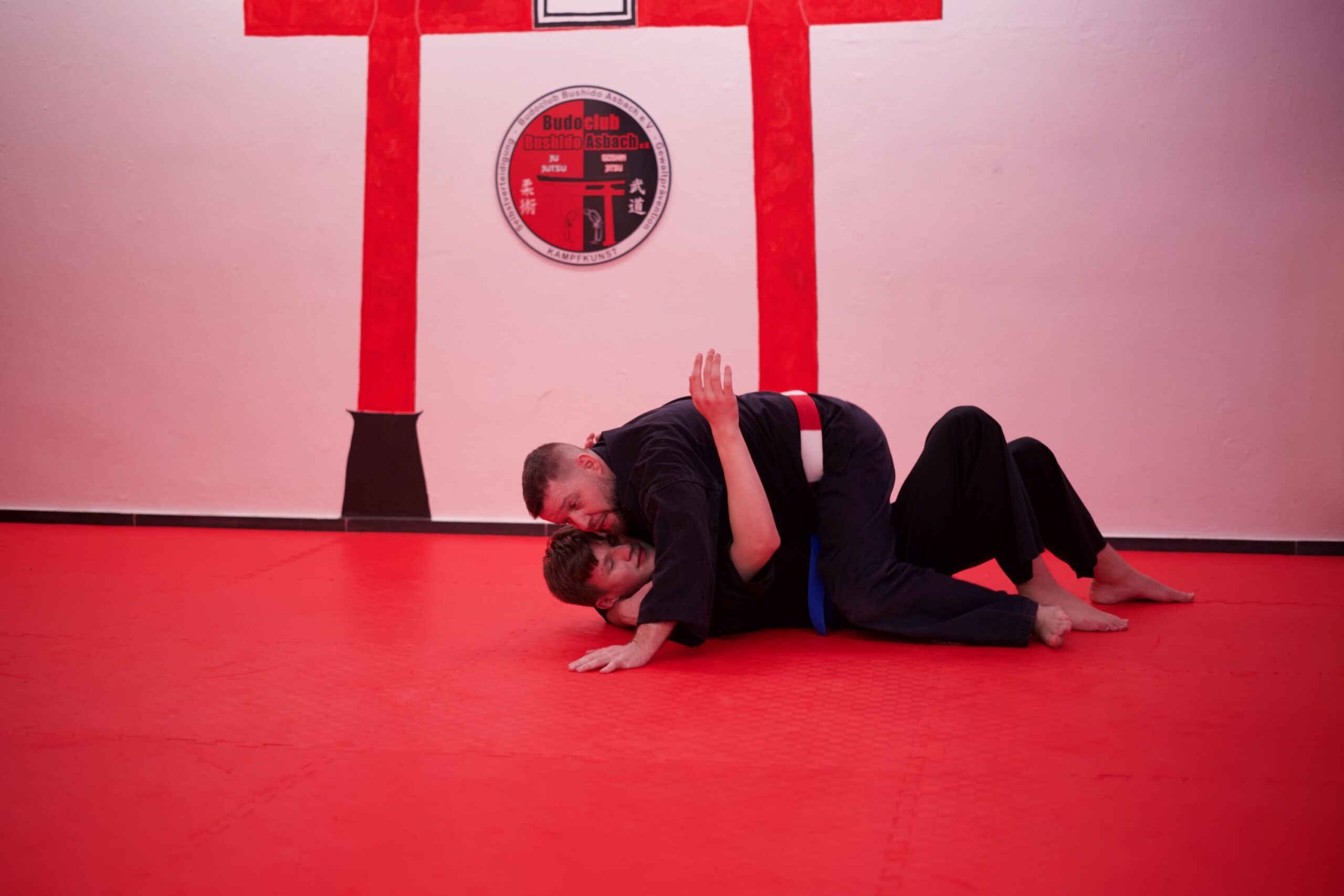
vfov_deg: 27.0
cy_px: 448
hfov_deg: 39.6
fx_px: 1867
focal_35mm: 50
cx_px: 672
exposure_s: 1/60
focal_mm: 50
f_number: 1.8
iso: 250
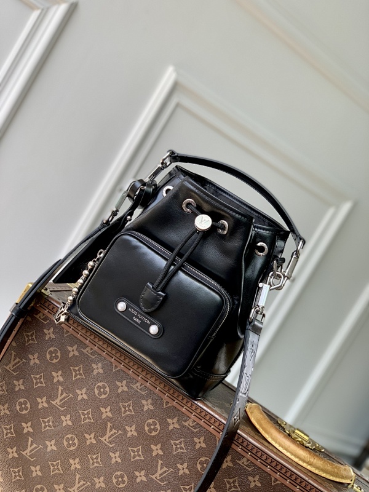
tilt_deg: -5.2
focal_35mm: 52
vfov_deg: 36.8
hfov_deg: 28.0
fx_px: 739
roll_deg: -30.5
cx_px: 184
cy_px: 246
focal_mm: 6
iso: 16
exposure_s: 1/122
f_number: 2.4
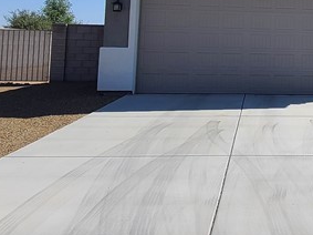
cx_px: 325
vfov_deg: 29.5
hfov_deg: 35.8
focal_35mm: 47
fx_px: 425
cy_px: 19
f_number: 2.2
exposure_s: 1/2524
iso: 64
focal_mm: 2.2
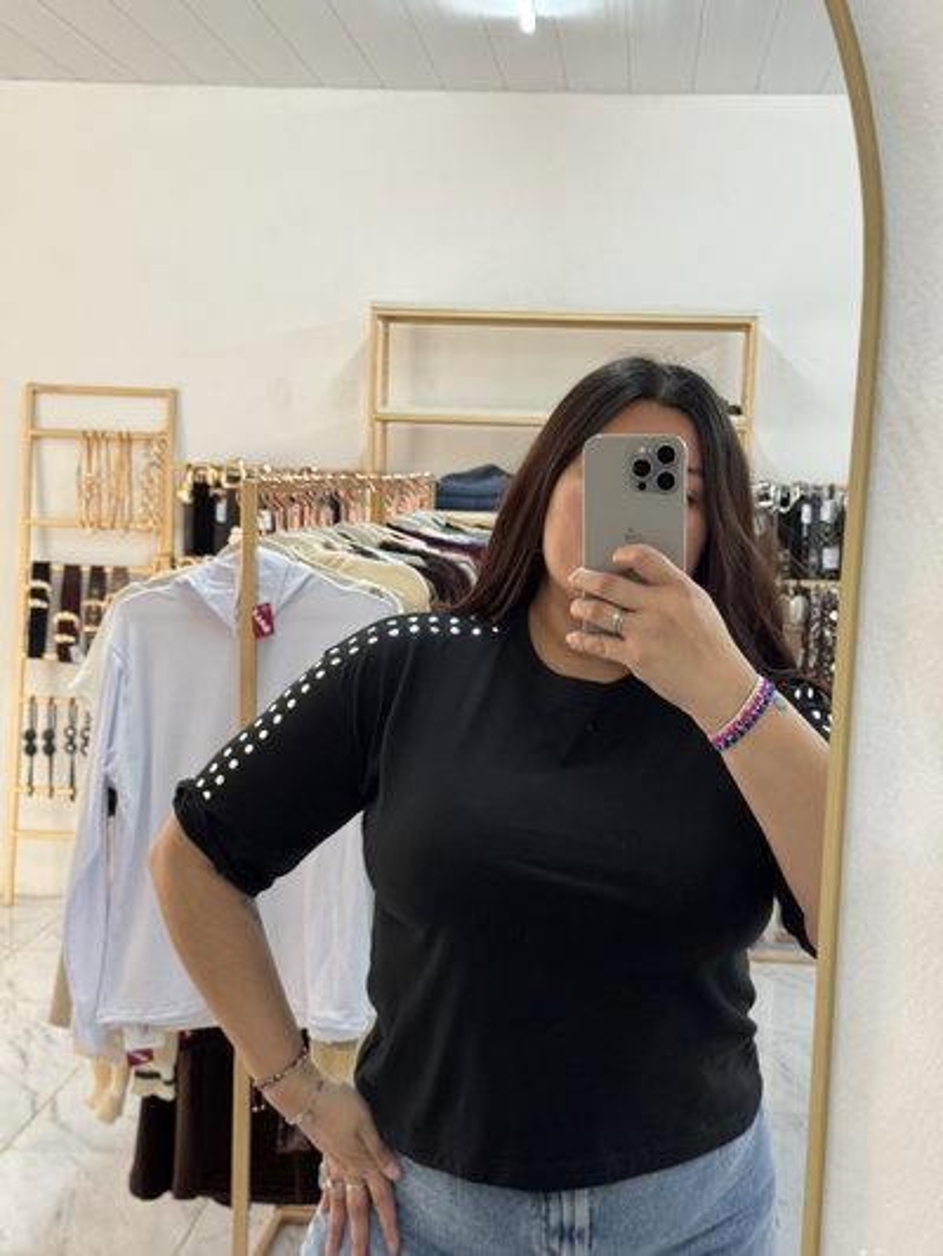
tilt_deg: -5.7
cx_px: 472
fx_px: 1743
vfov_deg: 39.6
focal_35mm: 48
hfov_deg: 30.3
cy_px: 628
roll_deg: -0.8
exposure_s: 1/50
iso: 125
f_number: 1.78
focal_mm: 6.76
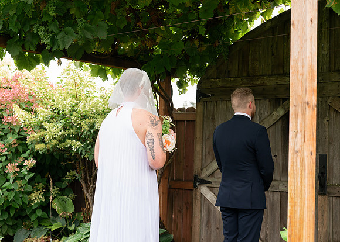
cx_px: 170
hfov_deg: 29.9
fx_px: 637
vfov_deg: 21.6
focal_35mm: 66
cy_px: 112
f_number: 4
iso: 400
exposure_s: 1/320
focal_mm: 57
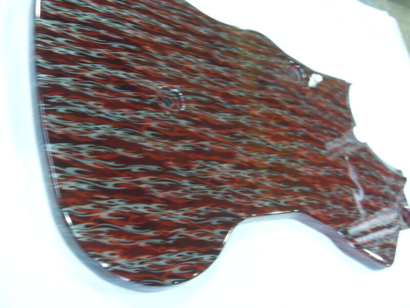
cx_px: 205
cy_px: 154
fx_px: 415
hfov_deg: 52.6
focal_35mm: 35
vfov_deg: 40.7
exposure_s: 1/10
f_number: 2.8
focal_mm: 6.3
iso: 200
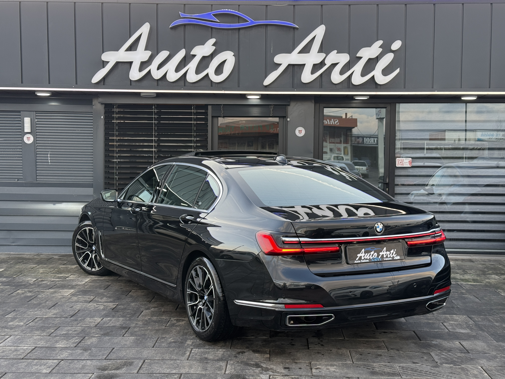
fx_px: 700
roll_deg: -0.4
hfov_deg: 39.7
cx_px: 252
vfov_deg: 30.3
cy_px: 190
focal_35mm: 48
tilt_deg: -2.7
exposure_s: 1/267
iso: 64
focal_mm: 6.76
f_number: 1.78
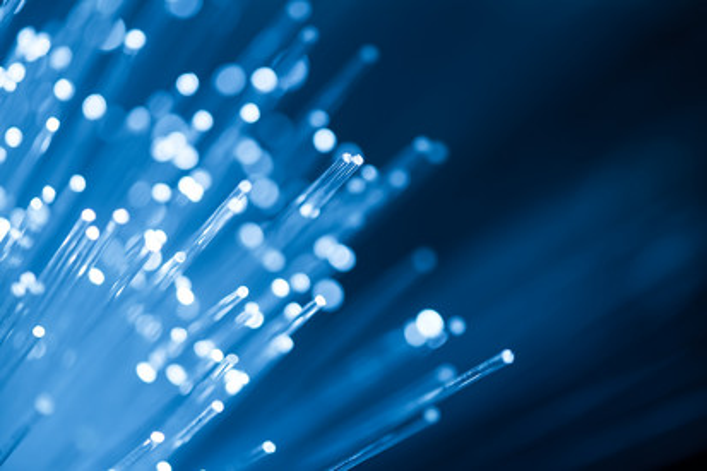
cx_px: 354
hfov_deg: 19.5
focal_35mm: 105
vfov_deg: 13.0
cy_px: 236
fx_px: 2061
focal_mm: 105
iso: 100
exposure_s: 1/160
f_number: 3.5
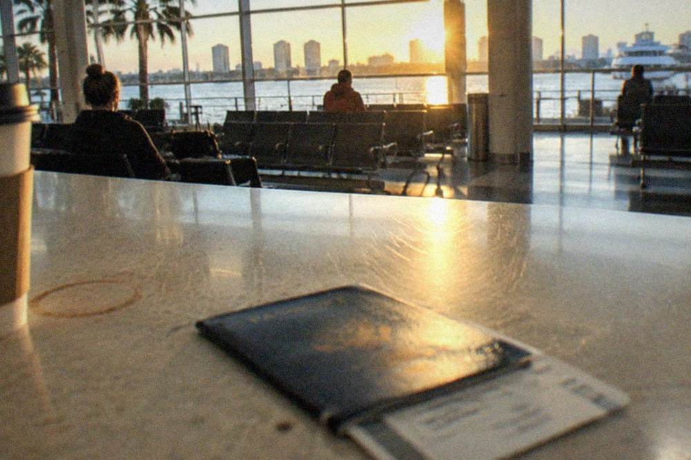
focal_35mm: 40
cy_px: 230
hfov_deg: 48.5
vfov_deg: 33.4
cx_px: 346
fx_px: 767
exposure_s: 1/30
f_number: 7.1
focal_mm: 40
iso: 5000
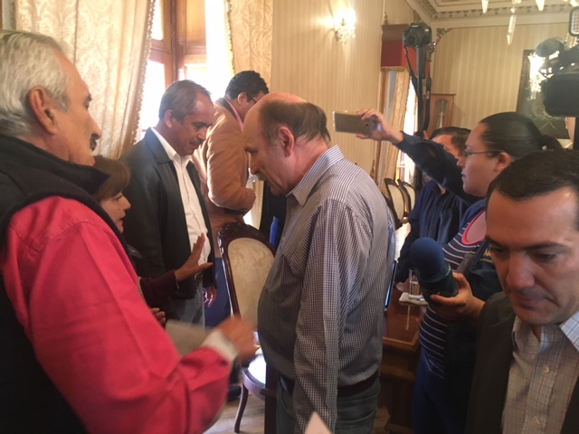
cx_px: 290
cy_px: 217
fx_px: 485
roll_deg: -1.1
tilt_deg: -9.7
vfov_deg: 48.2
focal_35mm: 29
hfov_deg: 61.7
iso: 160
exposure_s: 1/30
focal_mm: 4.15
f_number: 2.2
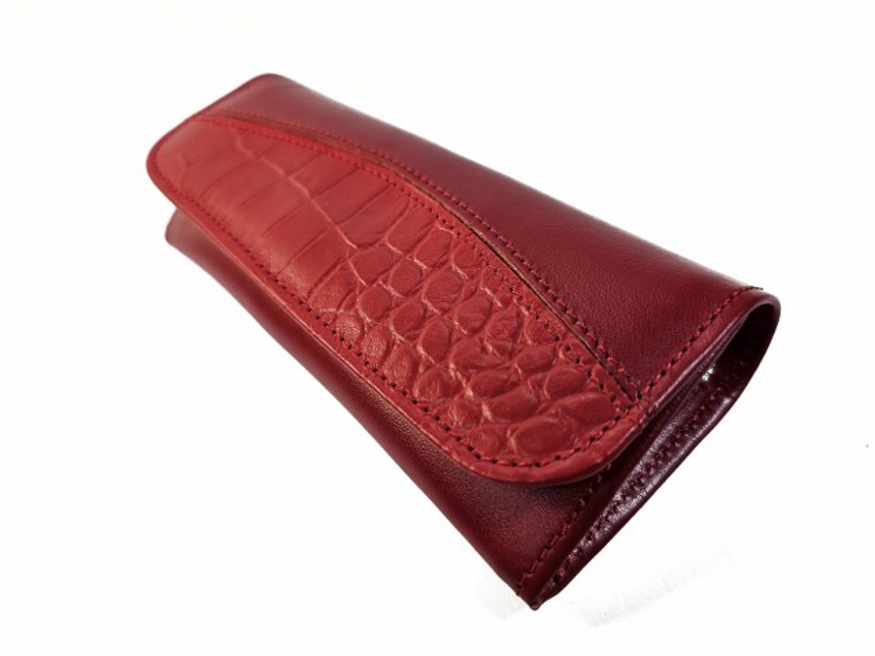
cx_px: 438
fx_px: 581
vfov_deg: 58.9
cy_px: 328
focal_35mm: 23
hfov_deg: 73.9
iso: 10
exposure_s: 1/101
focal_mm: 6.3
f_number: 1.7
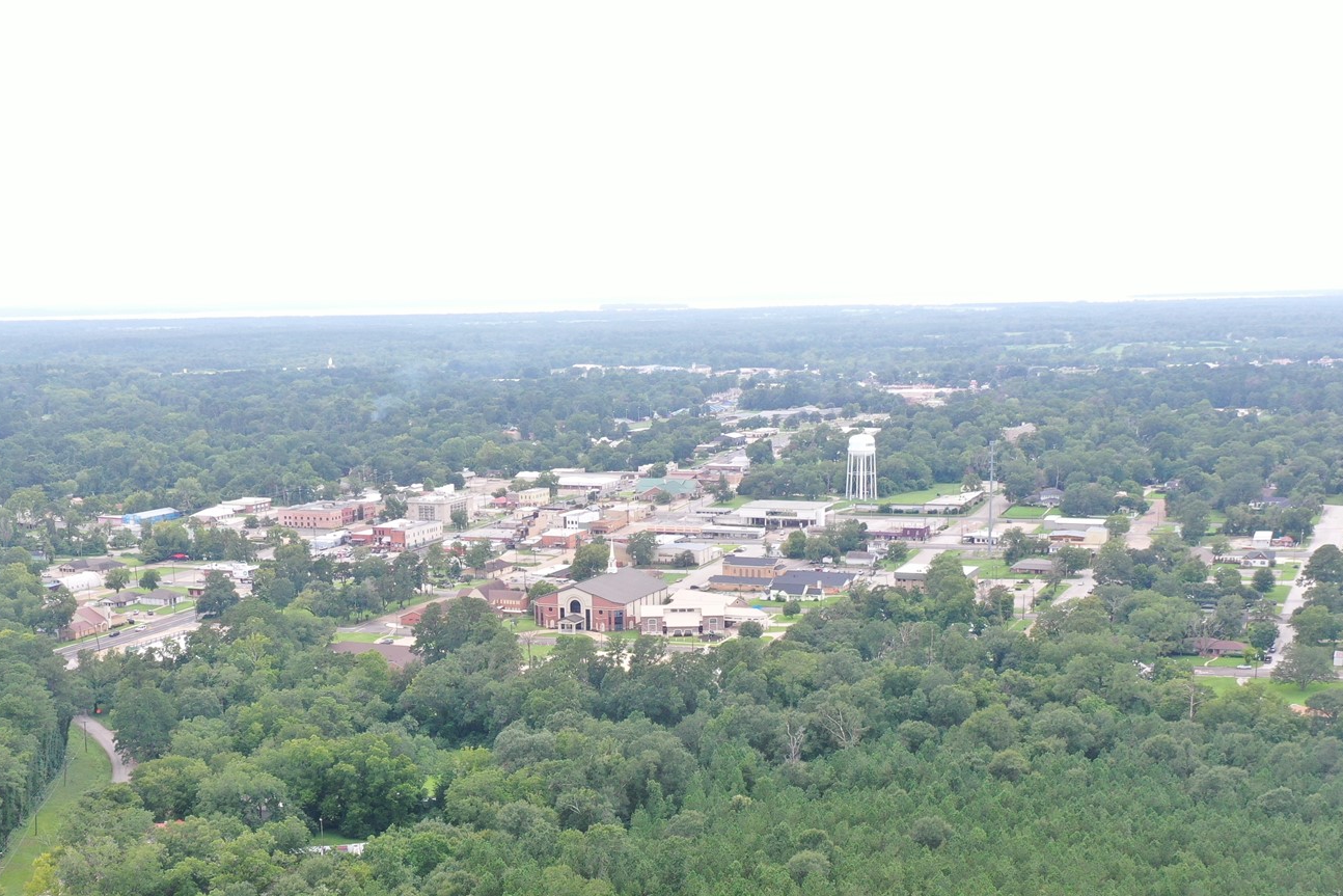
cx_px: 618
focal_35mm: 47
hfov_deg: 41.9
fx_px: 1753
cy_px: 701
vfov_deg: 28.1
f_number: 4.5
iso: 100
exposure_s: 1/160
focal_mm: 10.26
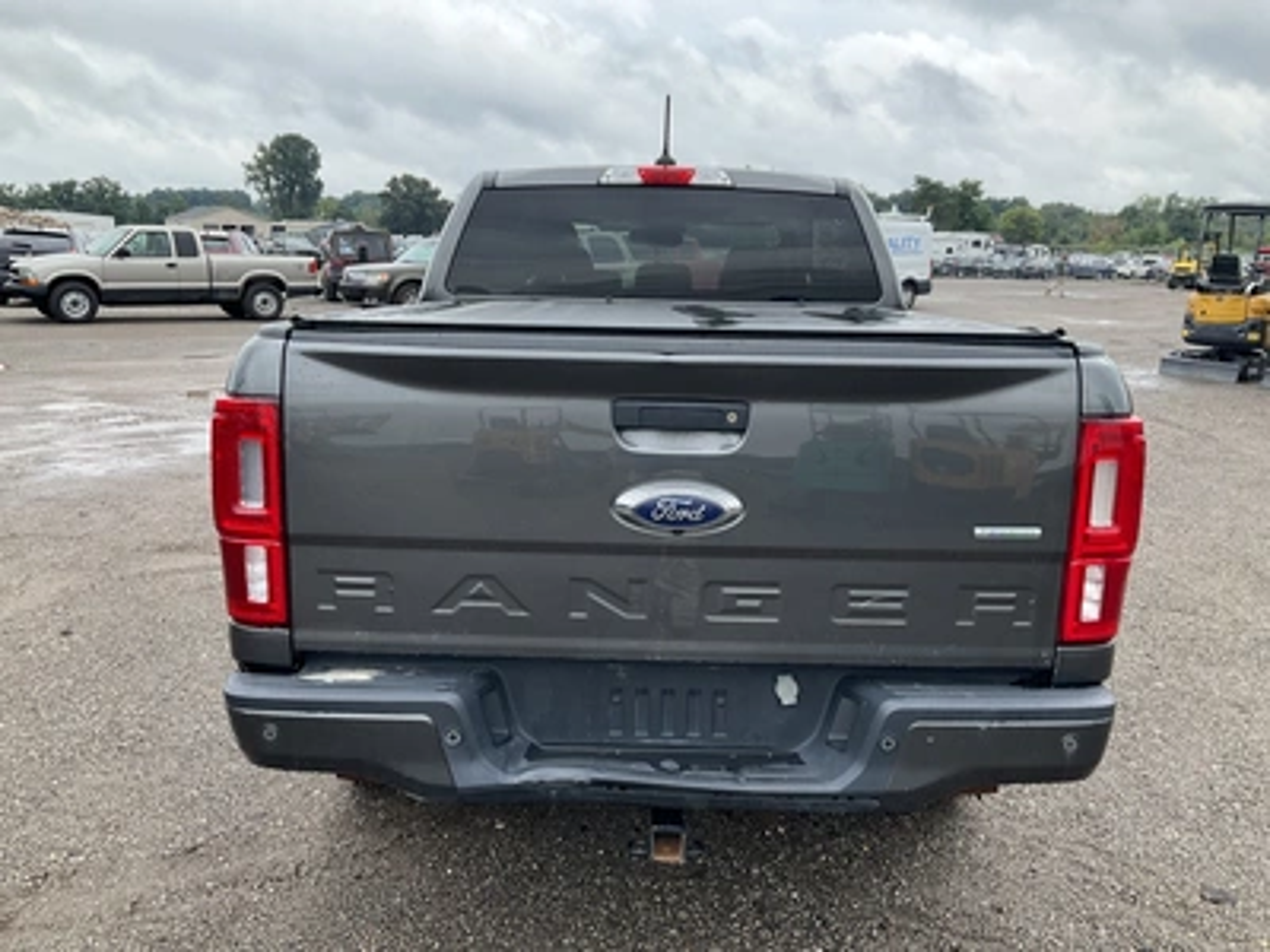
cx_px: 635
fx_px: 1064
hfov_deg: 61.7
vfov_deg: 48.2
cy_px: 476
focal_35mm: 29
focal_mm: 3
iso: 25
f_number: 1.8
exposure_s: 1/365
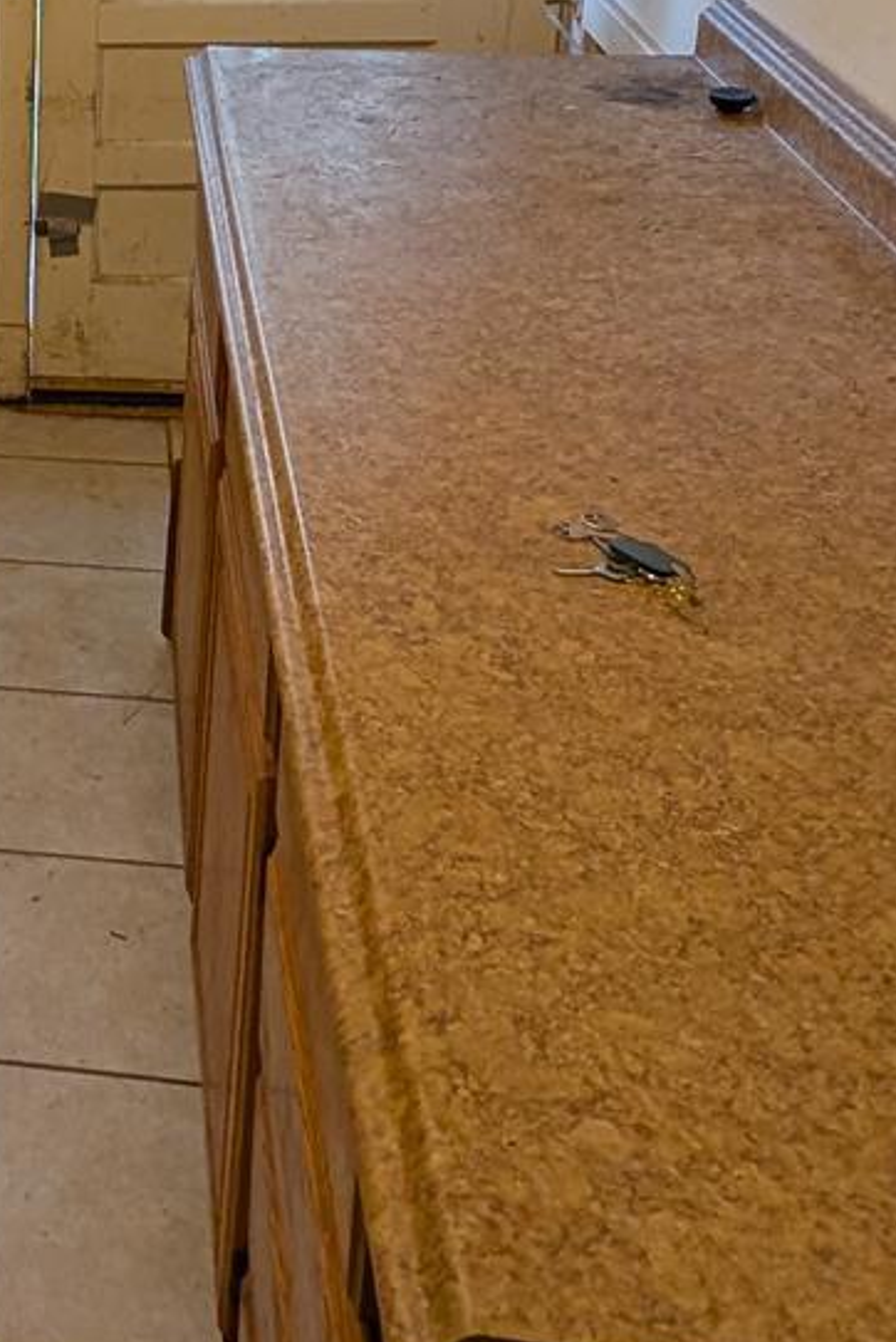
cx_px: -243
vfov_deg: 39.4
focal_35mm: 47
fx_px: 1752
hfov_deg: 25.1
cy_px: 178
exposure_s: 1/40
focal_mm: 2.23
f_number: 1.95
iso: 89
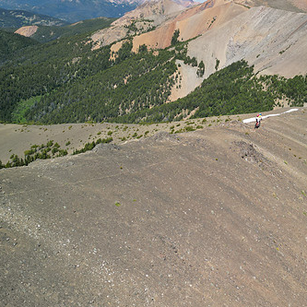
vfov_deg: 44.6
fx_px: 371
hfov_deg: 43.9
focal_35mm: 37
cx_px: 219
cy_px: 119
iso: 120
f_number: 1.7
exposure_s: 1/1000
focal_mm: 6.72
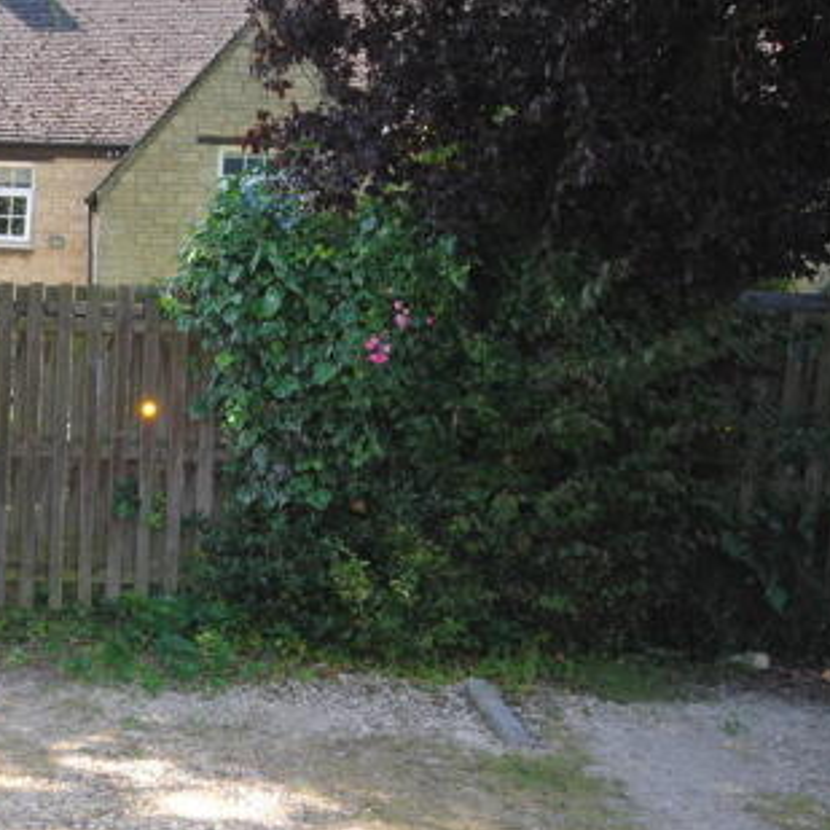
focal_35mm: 54
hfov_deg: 30.1
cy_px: 541
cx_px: 66
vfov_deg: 31.4
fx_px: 1465
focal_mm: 20
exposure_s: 1/80
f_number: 5.6
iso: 200
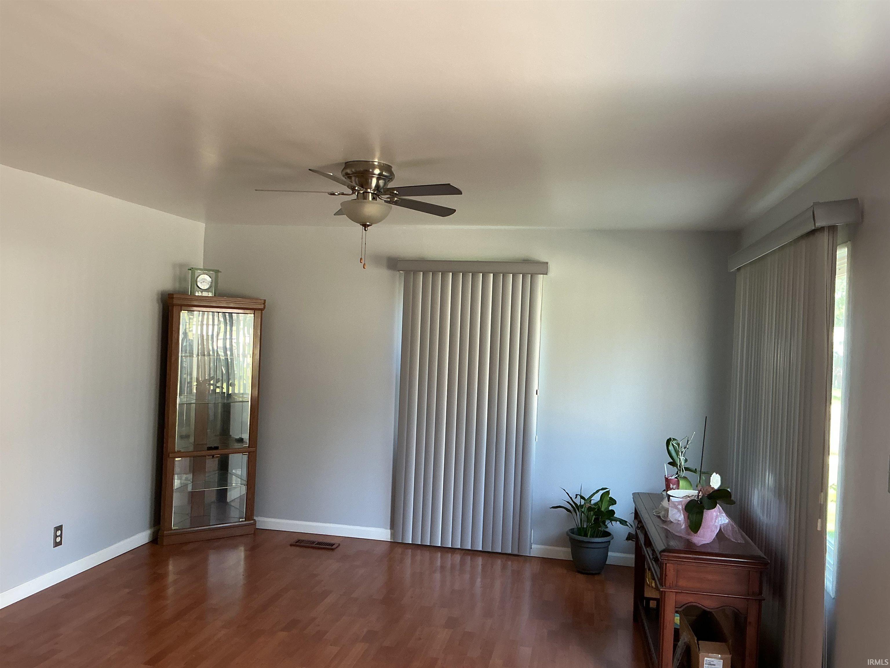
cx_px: 445
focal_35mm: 29
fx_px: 746
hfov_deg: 61.7
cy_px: 334
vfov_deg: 48.2
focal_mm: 3
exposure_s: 1/60
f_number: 1.8
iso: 100
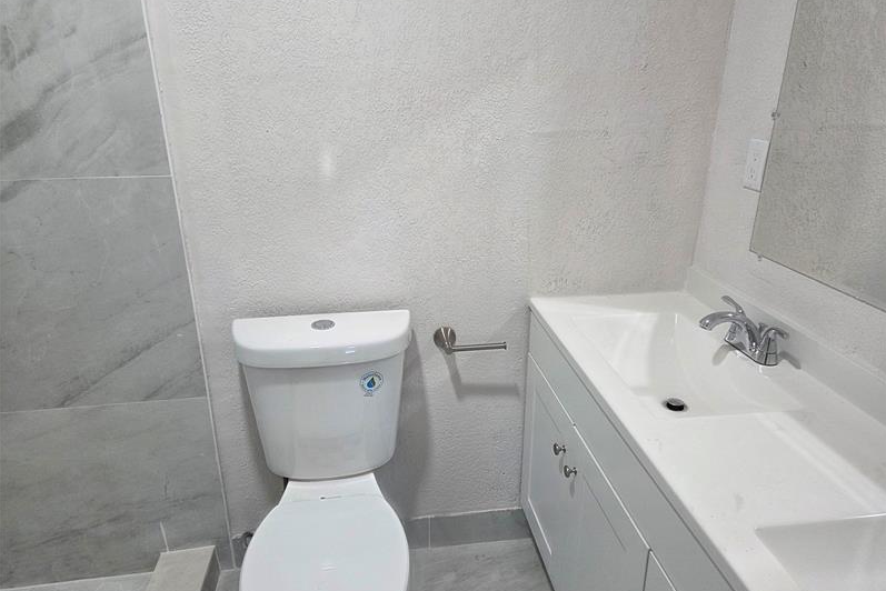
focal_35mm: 24
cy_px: 301
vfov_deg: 53.2
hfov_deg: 73.7
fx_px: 591
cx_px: 444
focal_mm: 5.4
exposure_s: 1/120
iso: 250
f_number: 1.8
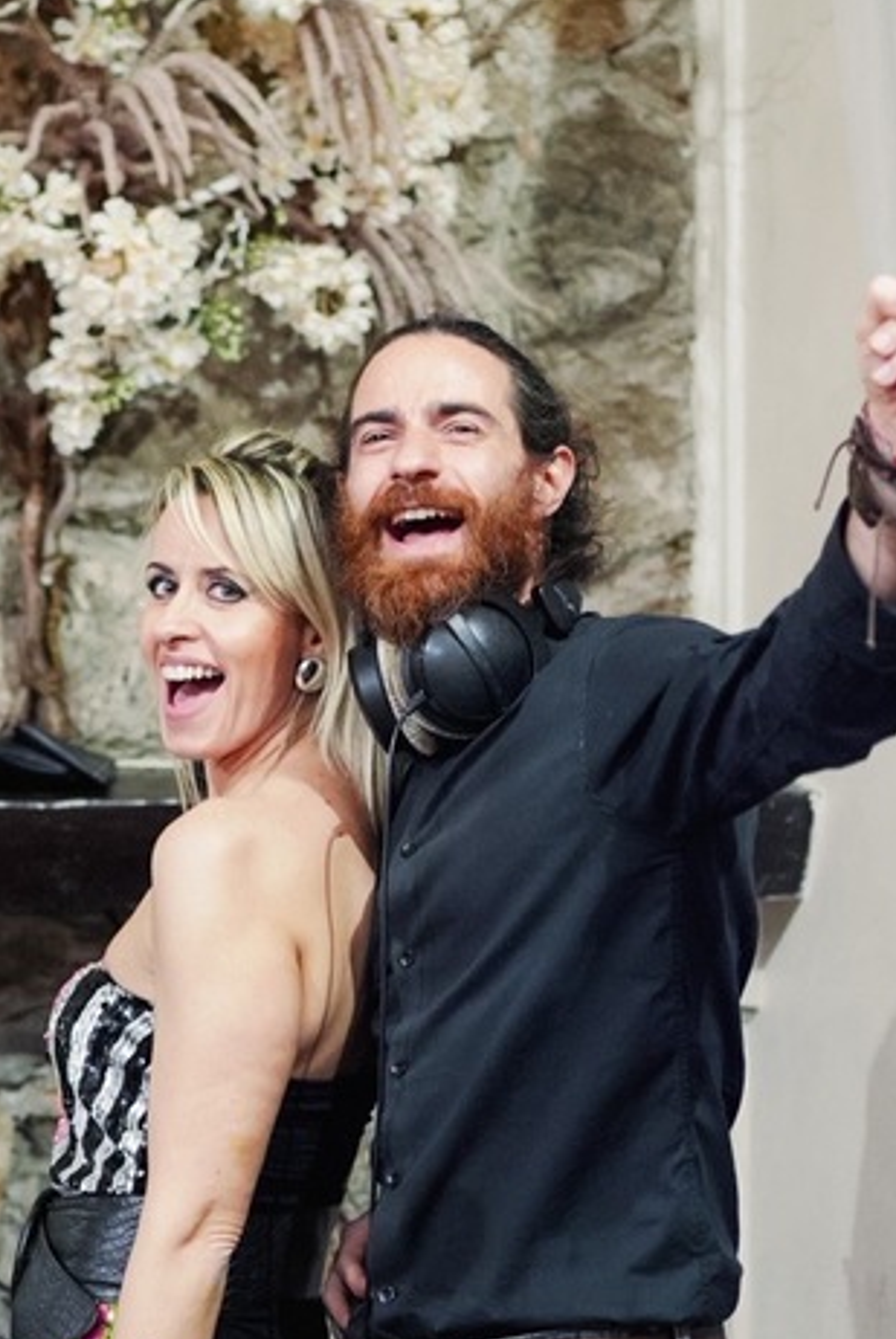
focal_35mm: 81
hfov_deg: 16.9
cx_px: 418
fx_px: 3017
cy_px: 797
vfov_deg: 25.0
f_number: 2
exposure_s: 1/200
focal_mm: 35
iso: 2500
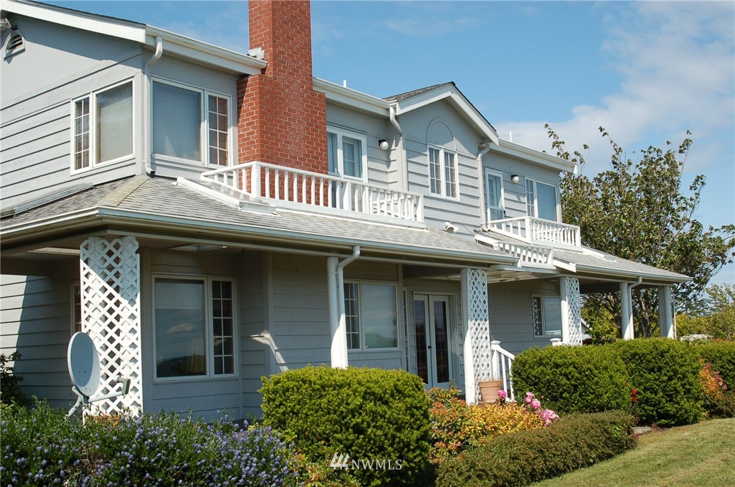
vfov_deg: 31.8
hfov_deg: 46.5
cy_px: 244
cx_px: 368
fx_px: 856
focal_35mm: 42
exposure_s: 1/320
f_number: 9
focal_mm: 28
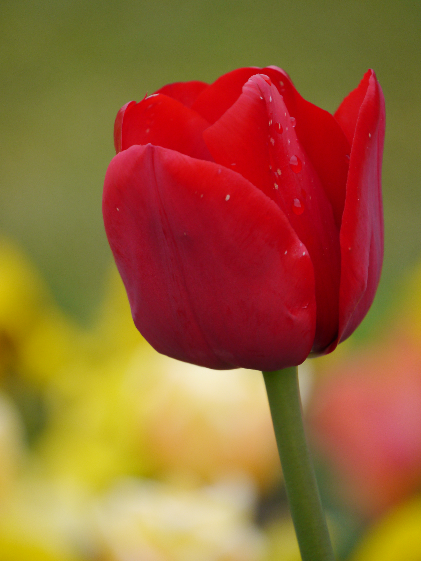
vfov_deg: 6.6
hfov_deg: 5.0
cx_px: 210
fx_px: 4861
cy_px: 280
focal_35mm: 300
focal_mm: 150
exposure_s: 1/320
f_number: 5.6
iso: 320
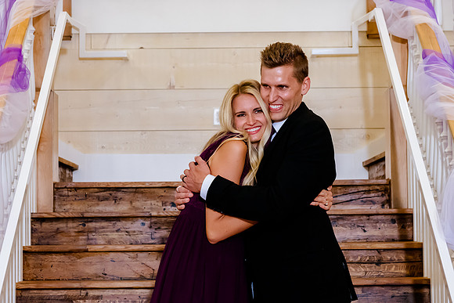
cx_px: 232
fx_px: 1336
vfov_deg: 12.9
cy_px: 144
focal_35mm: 106
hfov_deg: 19.3
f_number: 6.3
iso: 2500
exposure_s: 1/200
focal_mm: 62
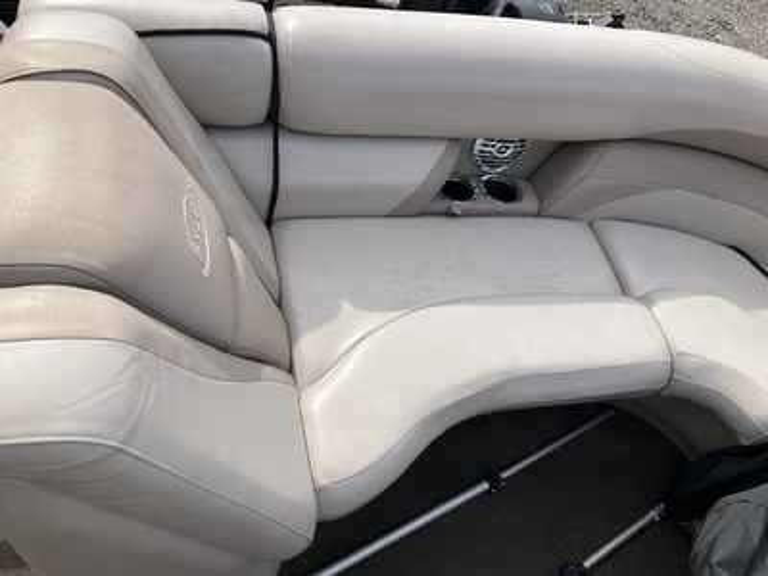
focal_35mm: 29
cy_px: 288
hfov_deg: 61.7
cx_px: 384
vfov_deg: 48.2
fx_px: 643
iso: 25
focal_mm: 3
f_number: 1.8
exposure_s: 1/1342
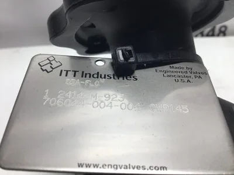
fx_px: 210
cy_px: 88
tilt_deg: -35.2
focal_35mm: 31
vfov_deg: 45.4
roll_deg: -1.1
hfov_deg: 58.4
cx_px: 117
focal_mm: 3.3
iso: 25
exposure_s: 1/127
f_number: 2.4
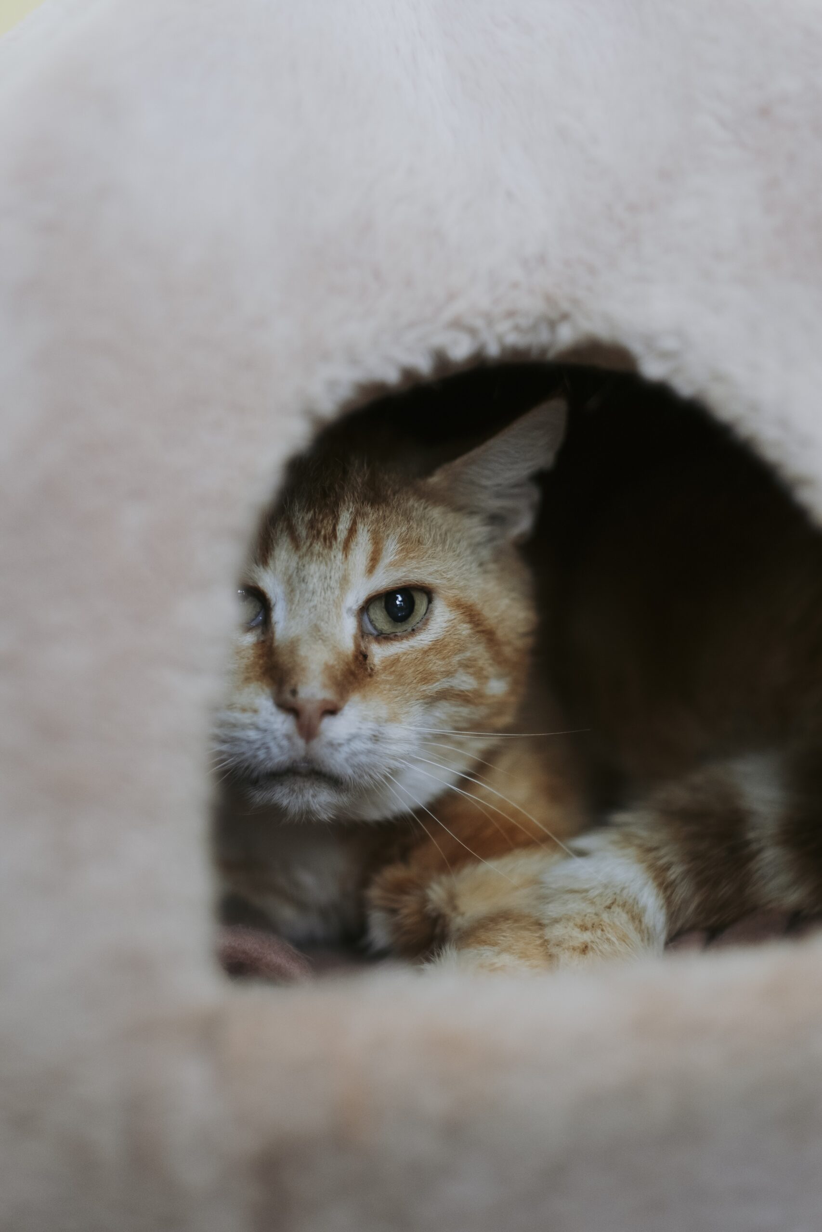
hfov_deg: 16.3
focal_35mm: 84
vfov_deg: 24.2
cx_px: 411
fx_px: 2876
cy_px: 616
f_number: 1.2
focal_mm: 56
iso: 2000
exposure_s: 1/640
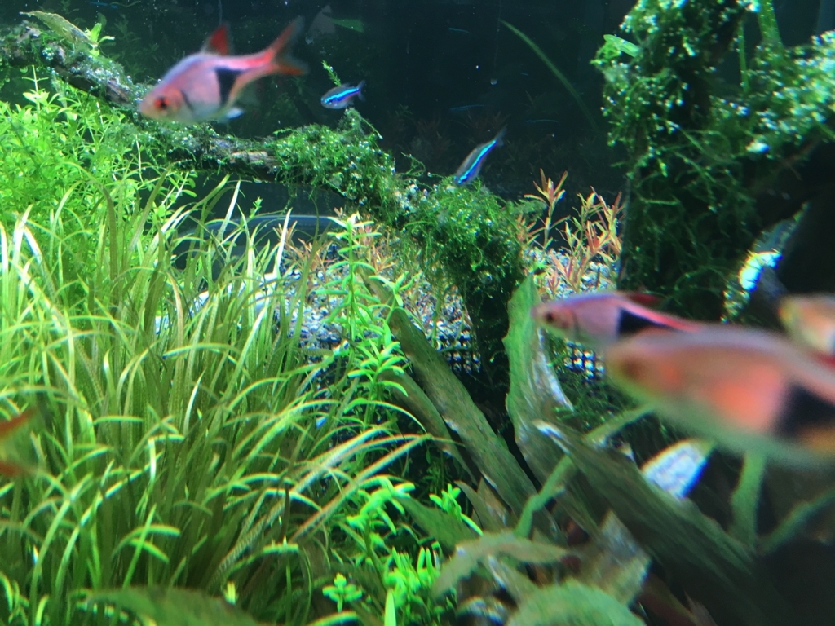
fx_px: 700
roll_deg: -4.0
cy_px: 313
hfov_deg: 61.7
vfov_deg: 48.2
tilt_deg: -32.8
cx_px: 418
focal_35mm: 29
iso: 40
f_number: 2.2
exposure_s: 1/30
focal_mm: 4.15
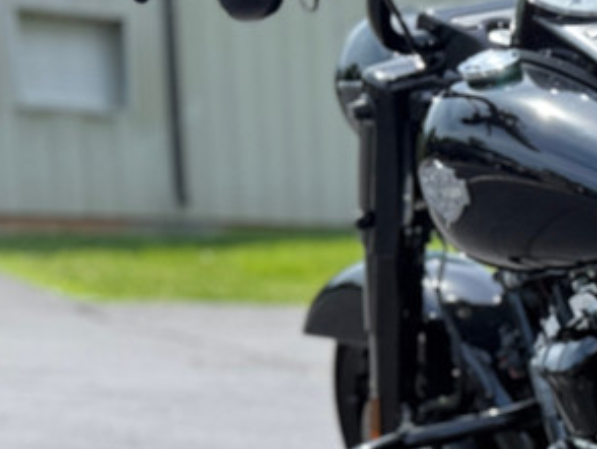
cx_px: 1022
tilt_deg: -7.4
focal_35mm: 87
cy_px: 508
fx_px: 1502
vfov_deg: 16.4
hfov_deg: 18.4
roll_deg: +0.1
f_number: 1.78
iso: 80
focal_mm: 6.76
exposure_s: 1/1493
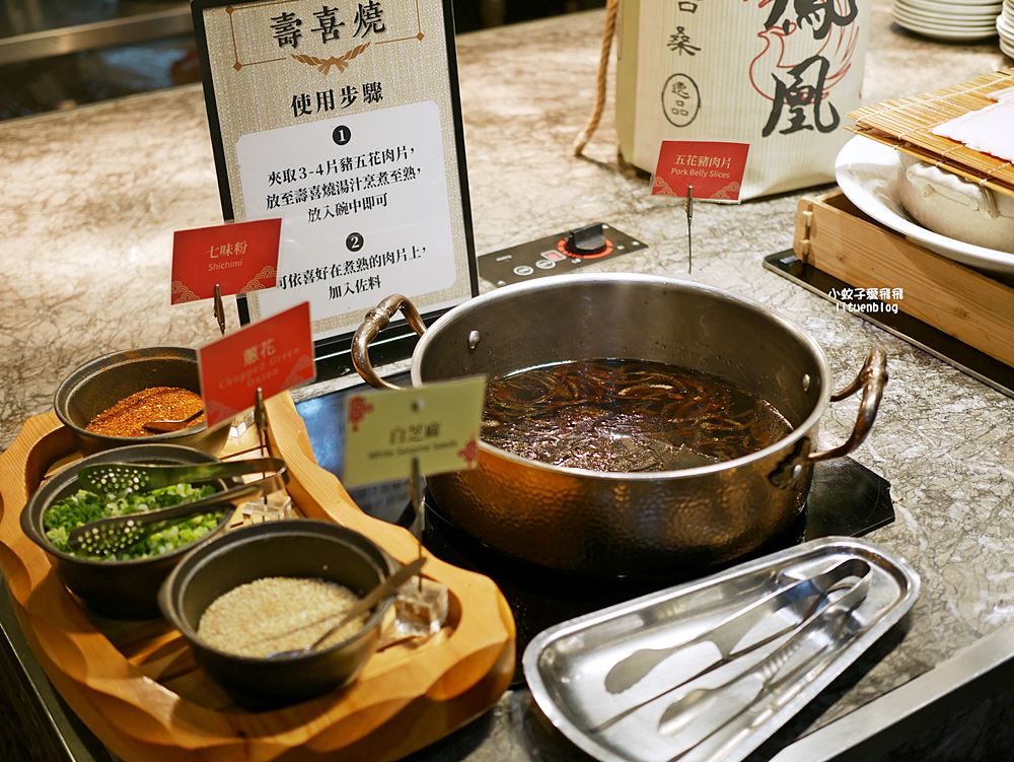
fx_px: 1465
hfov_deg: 38.2
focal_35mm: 50
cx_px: 507
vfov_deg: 29.1
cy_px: 381
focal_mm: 25
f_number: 1.8
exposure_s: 1/125
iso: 200
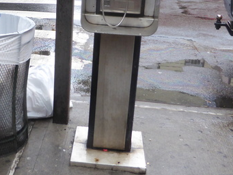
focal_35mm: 58
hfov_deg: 32.7
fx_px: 391
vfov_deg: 24.9
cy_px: 36
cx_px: 65
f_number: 3.3
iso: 200
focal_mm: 4.3
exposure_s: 1/60
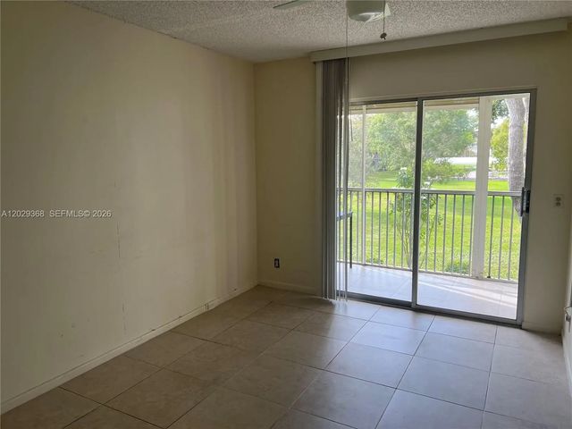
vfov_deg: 53.1
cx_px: 286
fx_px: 430
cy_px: 214
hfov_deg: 67.3
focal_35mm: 26
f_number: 1.5
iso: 40
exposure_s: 1/166
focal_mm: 5.7
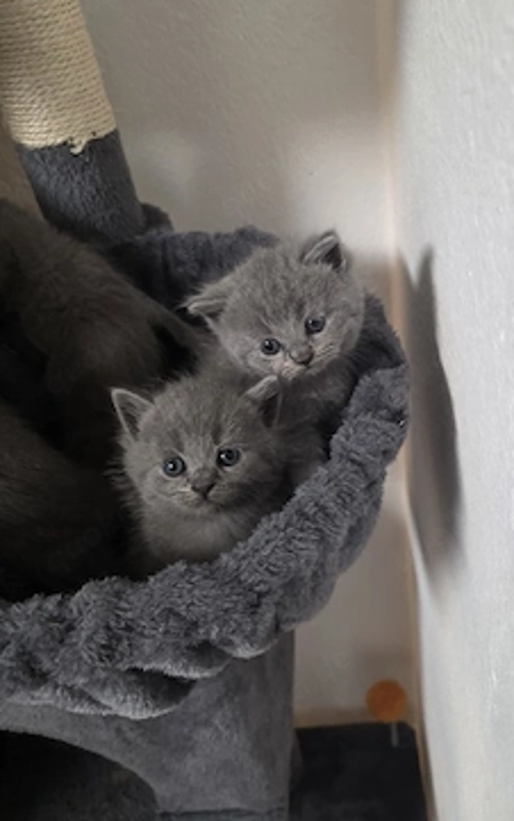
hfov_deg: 45.5
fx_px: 604
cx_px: 334
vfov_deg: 68.2
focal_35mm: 27
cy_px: 368
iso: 320
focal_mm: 6.3
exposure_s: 1/55.9
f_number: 1.7
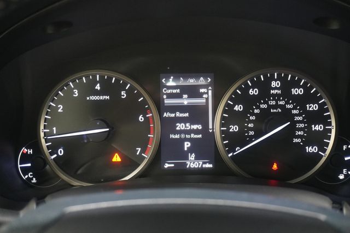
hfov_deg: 48.4
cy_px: 116
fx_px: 389
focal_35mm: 40
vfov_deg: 33.4
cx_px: 175
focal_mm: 27
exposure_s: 1/60
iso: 3200
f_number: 4.5
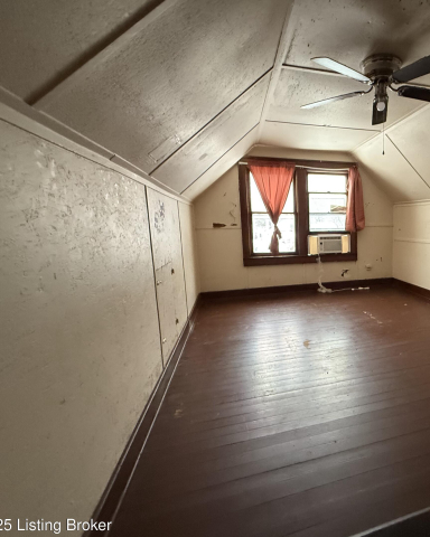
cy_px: 271
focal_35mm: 19
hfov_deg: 65.2
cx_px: 338
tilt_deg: -8.1
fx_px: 302
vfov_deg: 83.3
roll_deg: +0.6
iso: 640
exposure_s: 1/60
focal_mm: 2.22
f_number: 2.2
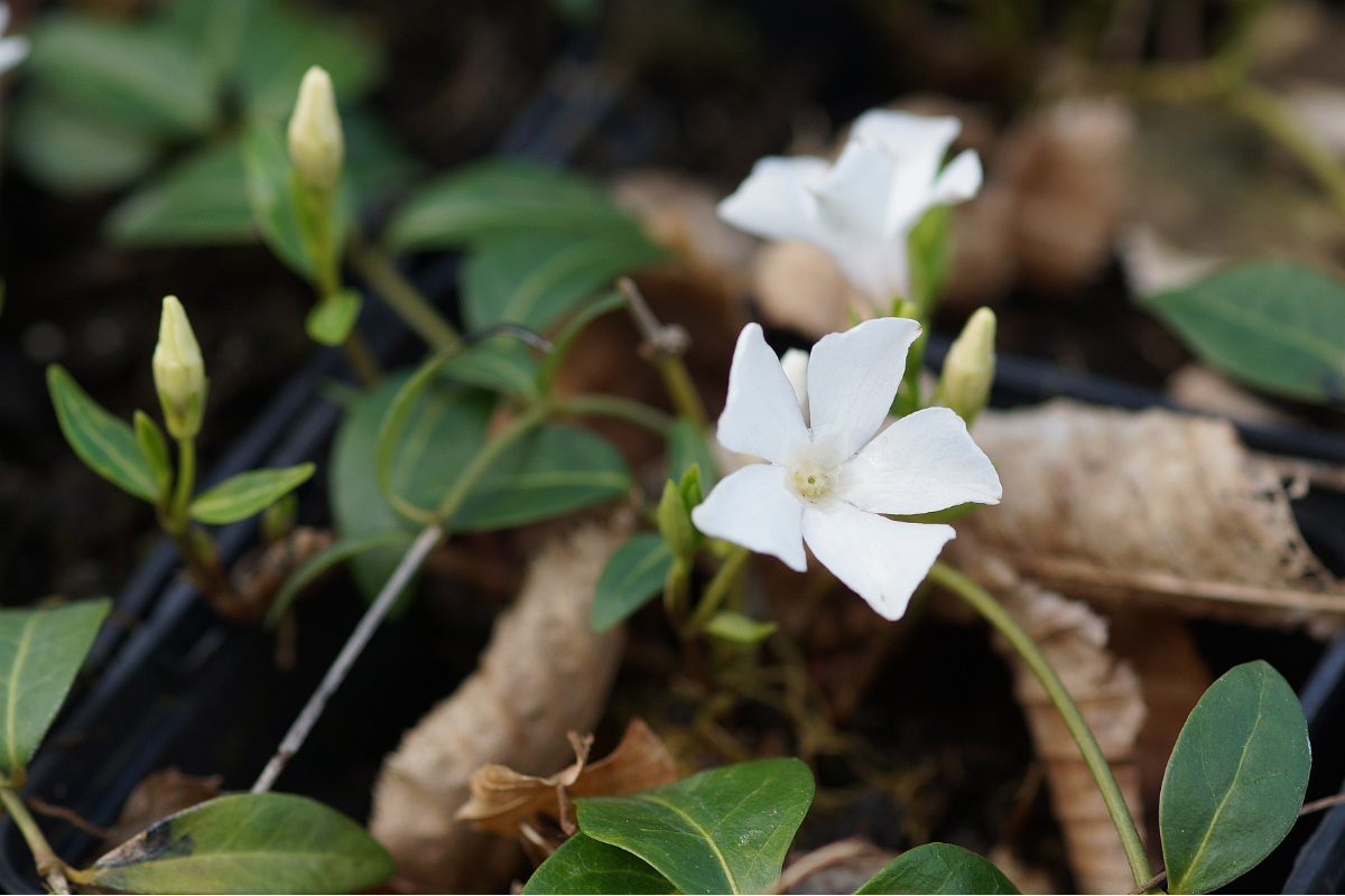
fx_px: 5604
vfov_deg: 9.1
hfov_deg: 13.7
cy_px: 448
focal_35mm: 150
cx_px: 672
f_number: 4
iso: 100
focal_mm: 100
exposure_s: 1/160
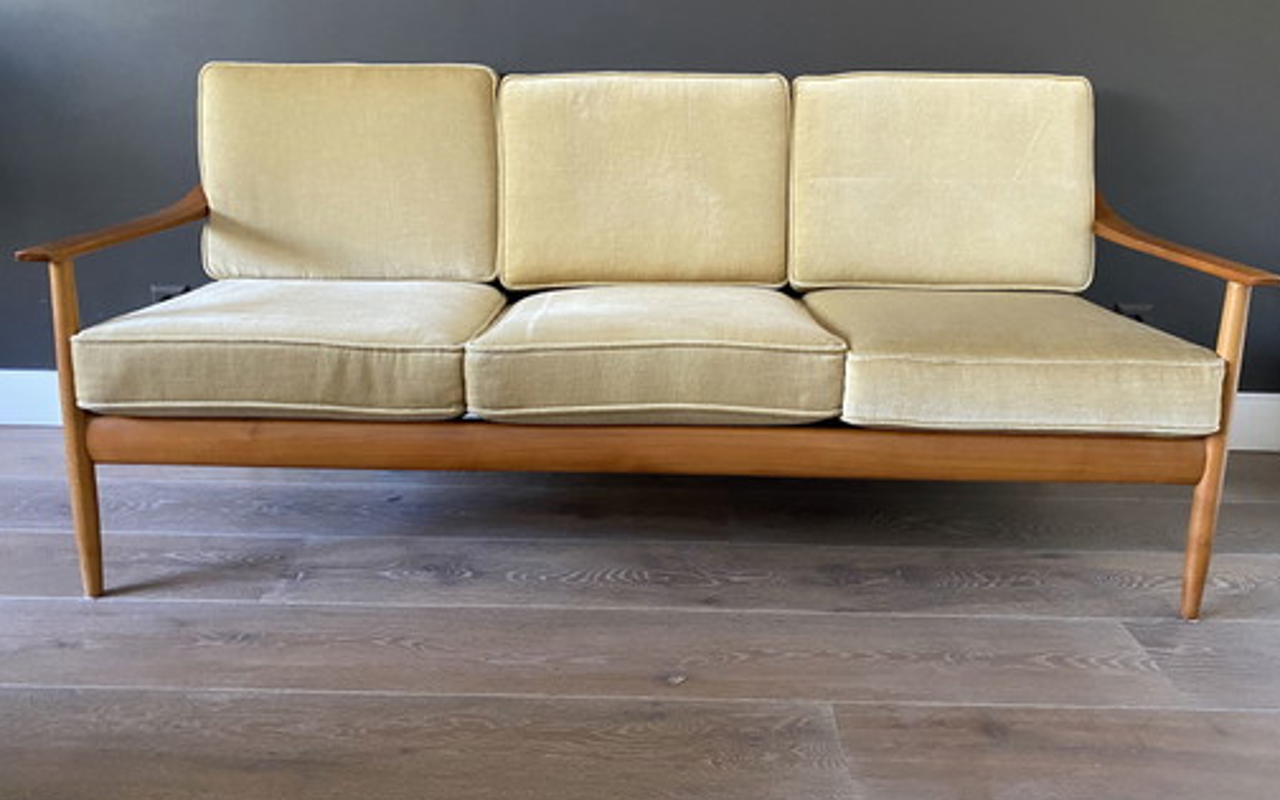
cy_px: 323
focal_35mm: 28
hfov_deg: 66.5
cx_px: 648
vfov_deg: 44.3
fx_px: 977
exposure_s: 1/60
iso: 500
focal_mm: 4.25
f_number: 1.8
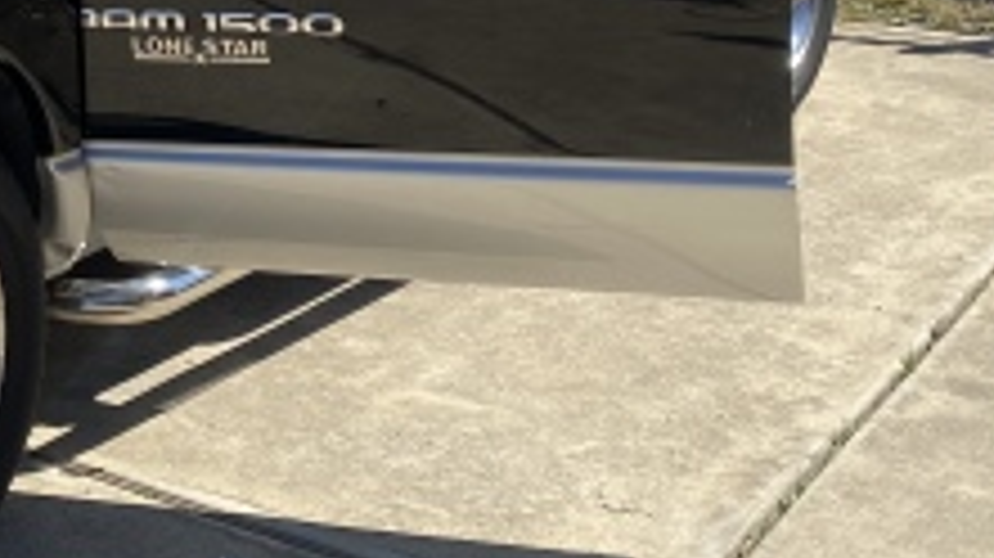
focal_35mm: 82
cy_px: -234
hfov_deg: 23.4
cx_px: -234
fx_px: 2160
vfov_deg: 13.9
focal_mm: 4.25
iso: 32
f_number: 1.8
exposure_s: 1/2513
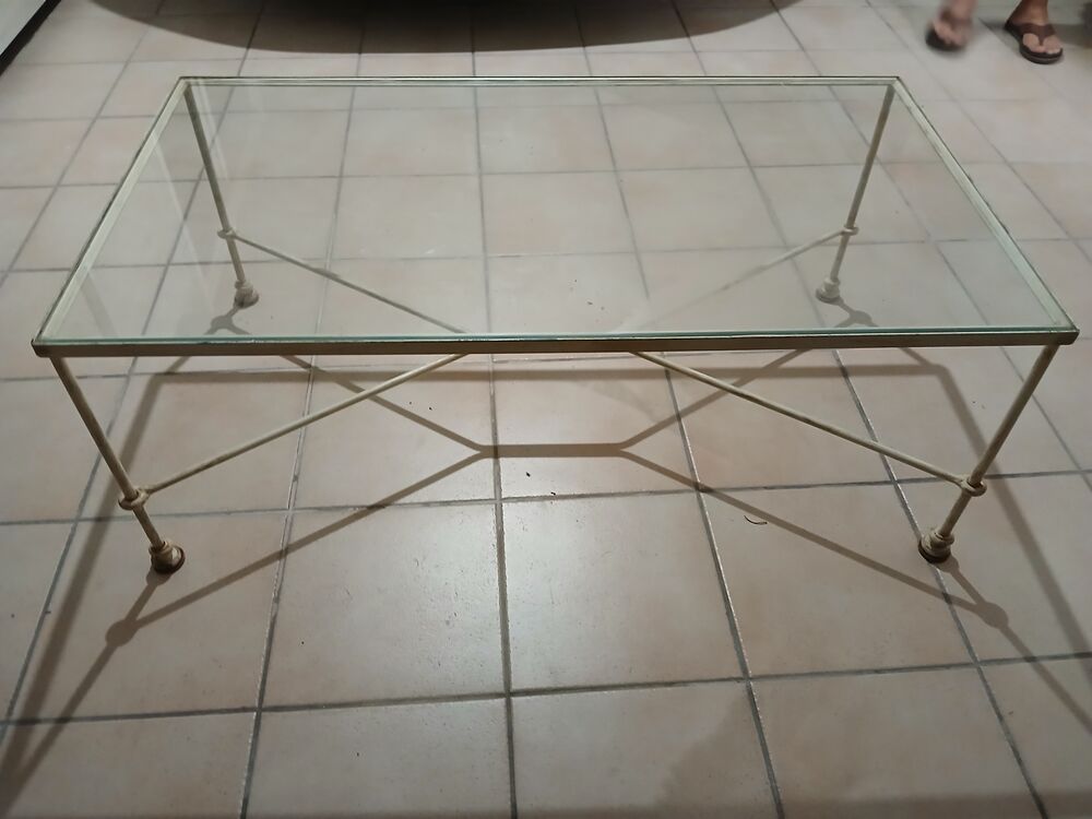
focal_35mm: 26
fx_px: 820
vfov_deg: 53.1
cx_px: 546
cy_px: 410
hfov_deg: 67.3
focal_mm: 3.98
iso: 500
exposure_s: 1/25
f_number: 1.8
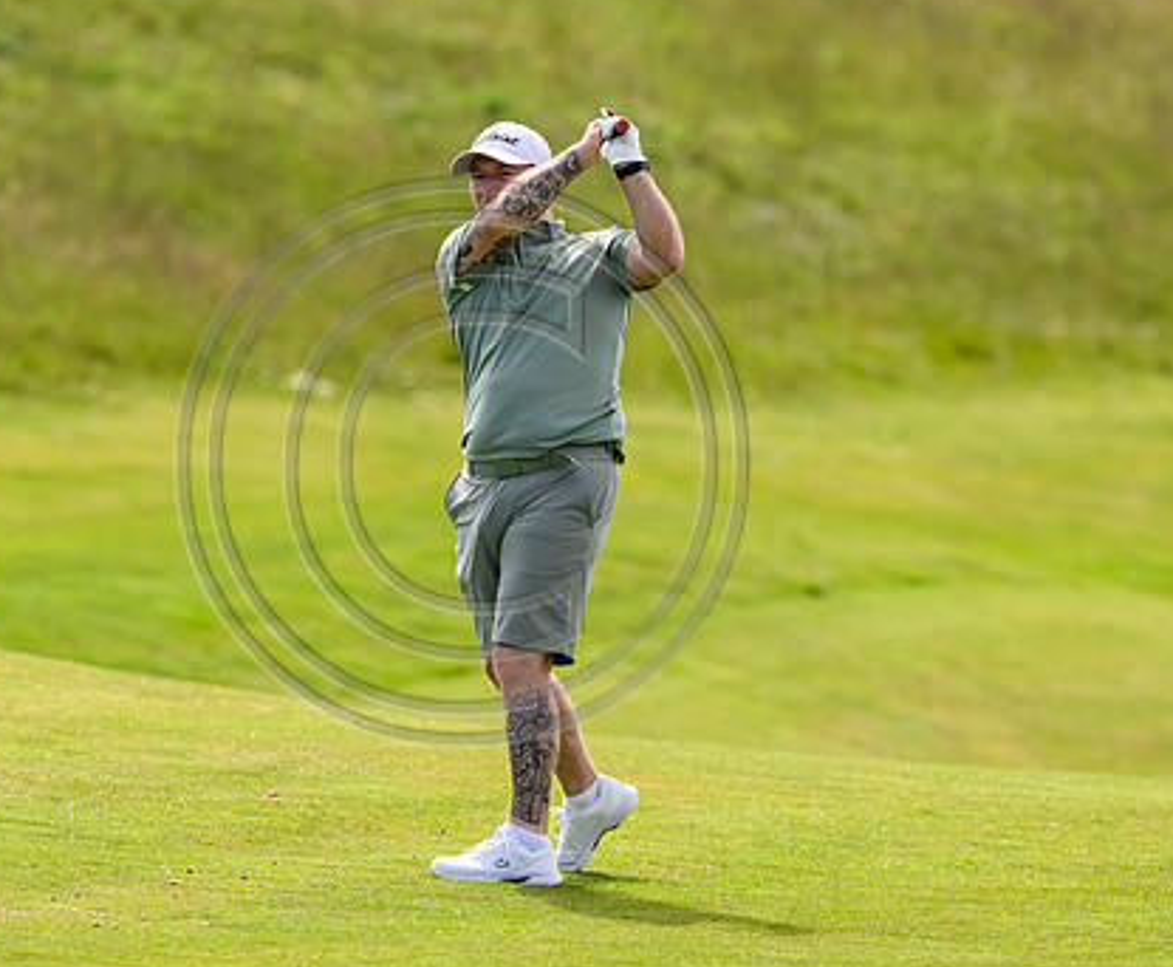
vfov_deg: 2.2
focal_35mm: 731
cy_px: 327
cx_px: 338
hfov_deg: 2.6
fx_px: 25679
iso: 500
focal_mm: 400
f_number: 4
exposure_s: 1/3200
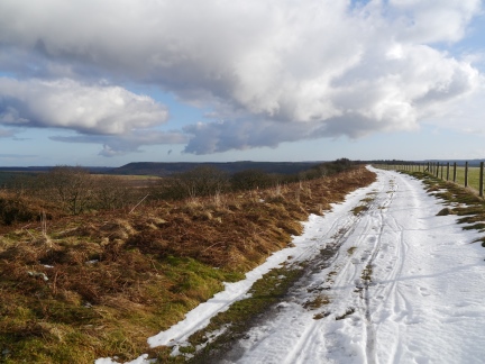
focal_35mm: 28
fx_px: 392
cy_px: 182
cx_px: 242
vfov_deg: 49.7
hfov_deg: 63.4
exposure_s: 1/400
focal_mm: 14
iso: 160
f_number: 8
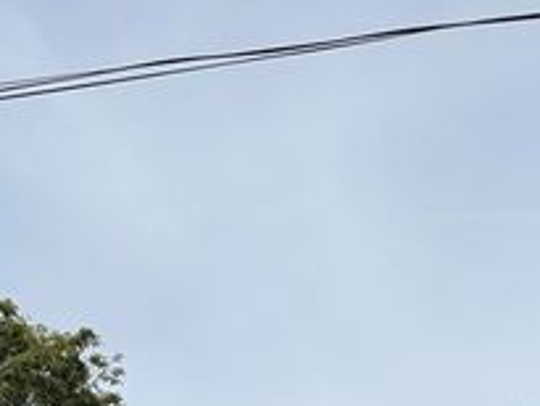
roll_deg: +0.2
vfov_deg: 18.4
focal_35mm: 75
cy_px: 519
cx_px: -211
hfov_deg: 22.5
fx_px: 1171
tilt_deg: +15.4
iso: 80
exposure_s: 1/7353
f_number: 1.78
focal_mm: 6.76
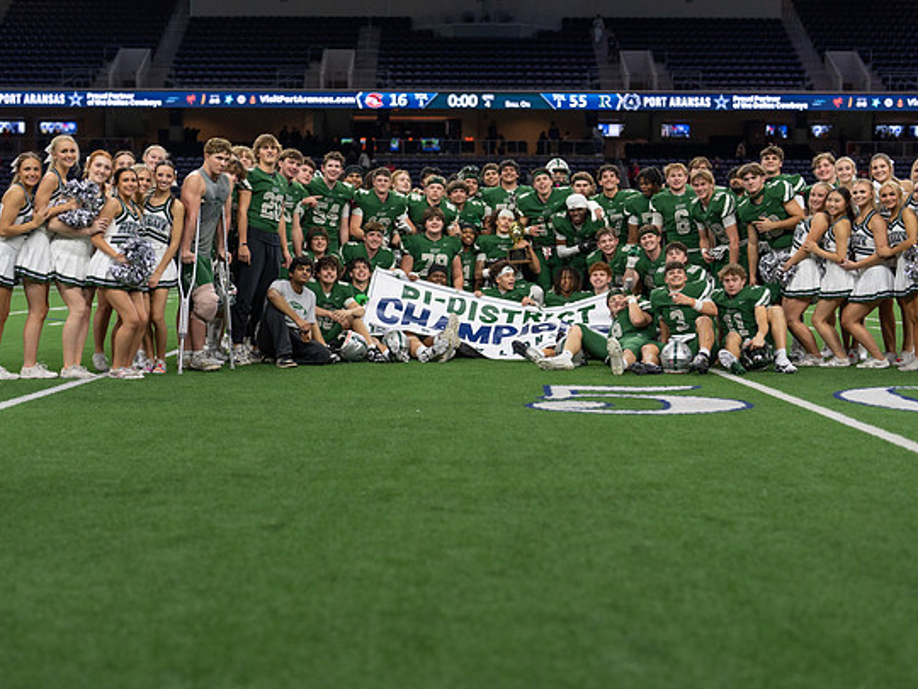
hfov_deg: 34.3
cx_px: 432
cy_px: 346
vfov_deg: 26.1
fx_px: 1485
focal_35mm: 56
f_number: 2
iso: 400
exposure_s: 1/500
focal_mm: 50
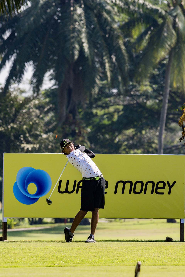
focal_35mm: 400
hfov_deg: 3.4
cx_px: 92
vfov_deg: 5.2
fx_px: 3083
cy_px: 138
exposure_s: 1/2000
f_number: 8
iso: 1600
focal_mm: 400
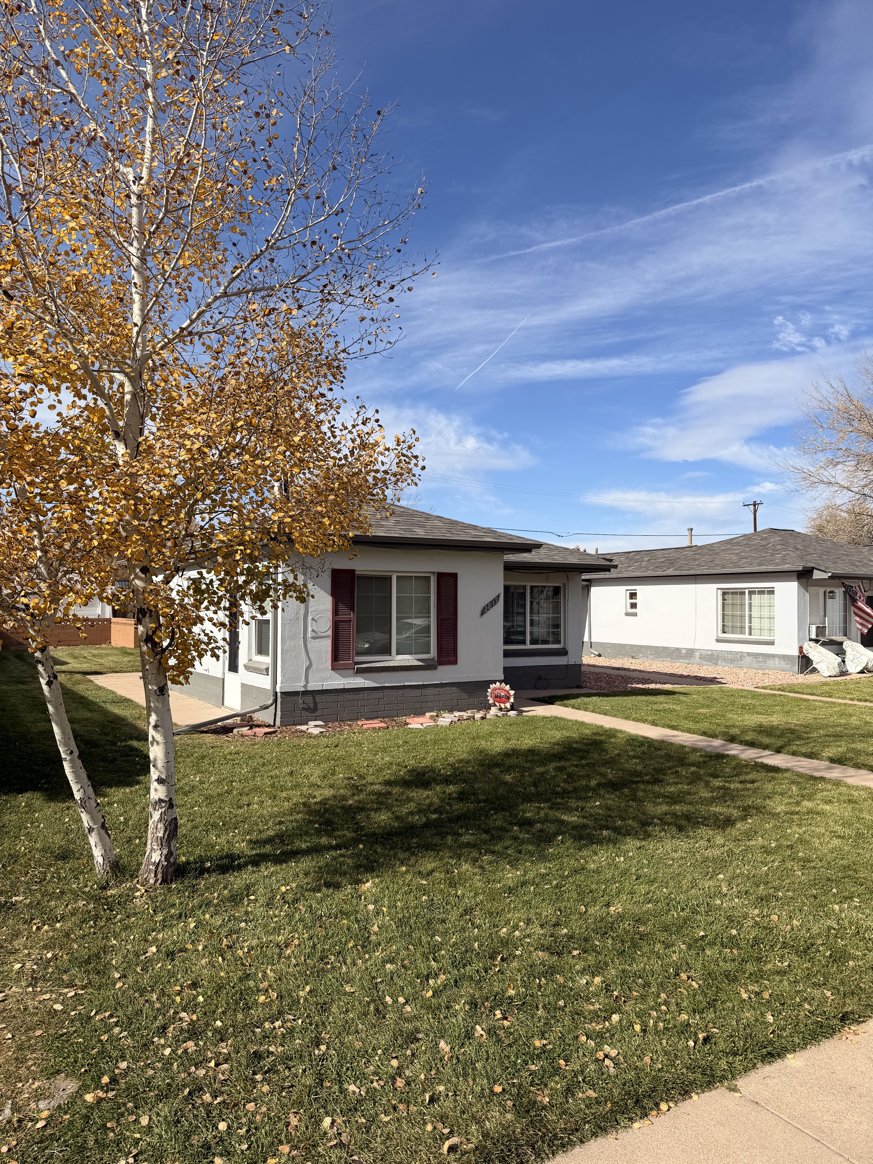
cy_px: 582
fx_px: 807
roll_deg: +0.1
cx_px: 436
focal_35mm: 24
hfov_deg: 56.8
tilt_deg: +2.6
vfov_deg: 71.6
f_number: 1.78
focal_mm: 6.76
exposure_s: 1/5319
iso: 80
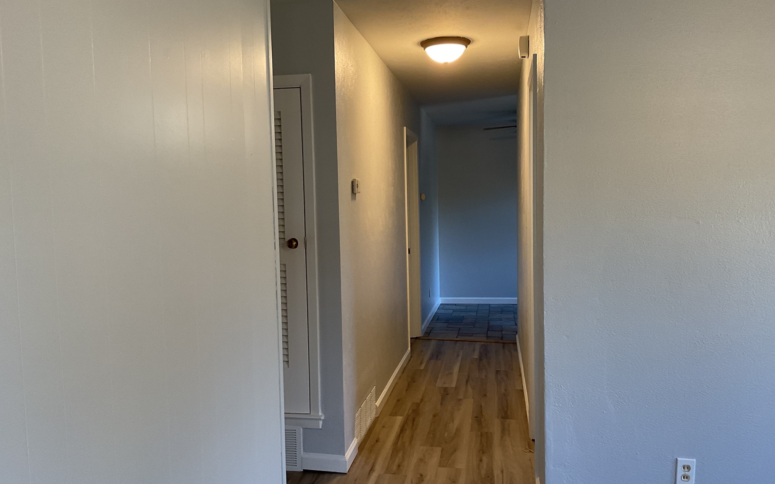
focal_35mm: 31
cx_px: 389
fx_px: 655
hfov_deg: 61.2
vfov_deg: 40.6
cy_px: 248
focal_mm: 3
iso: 80
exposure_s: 1/60
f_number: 1.8
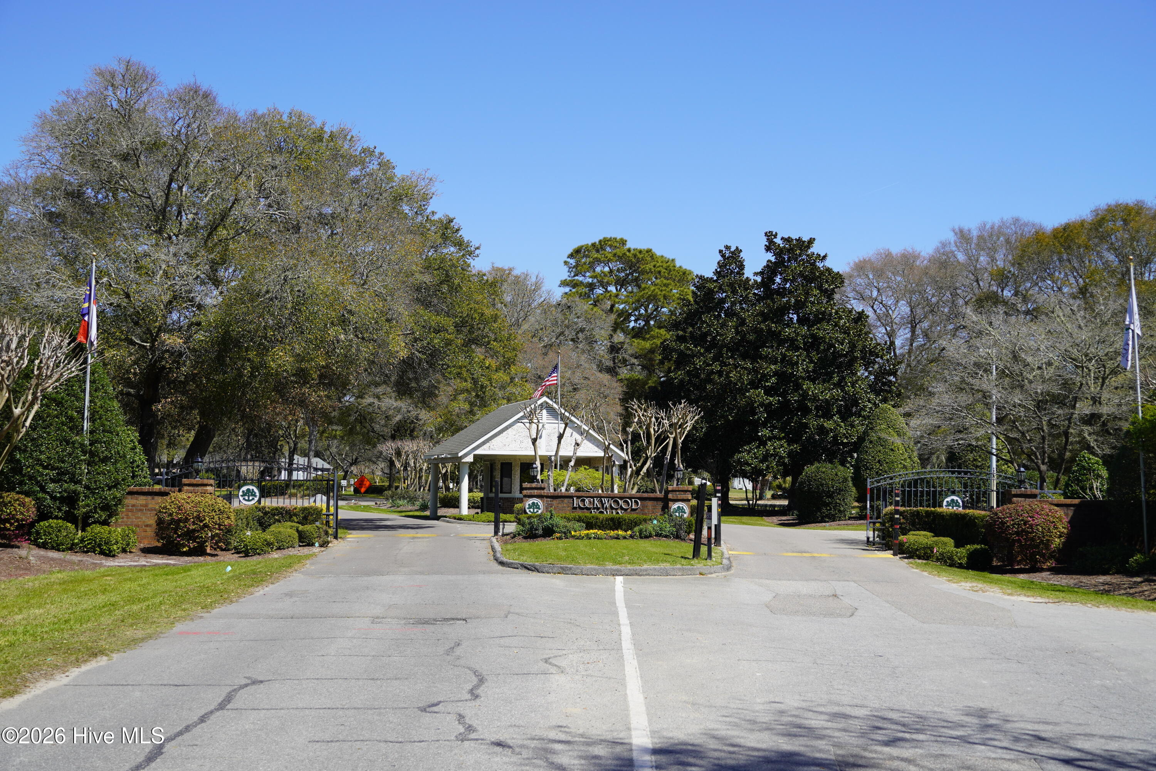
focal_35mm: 45
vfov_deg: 29.9
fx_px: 1445
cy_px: 386
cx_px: 578
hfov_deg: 43.6
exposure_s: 1/640
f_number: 5
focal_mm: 30
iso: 100
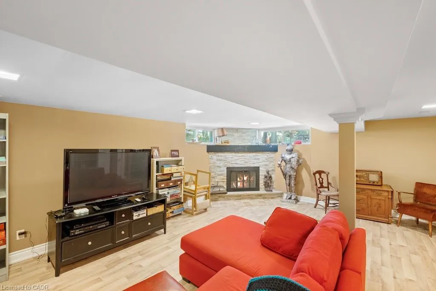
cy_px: 146
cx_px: 218
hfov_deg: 96.7
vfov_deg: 73.8
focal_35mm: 16
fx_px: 194
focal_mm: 10.4
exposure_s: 1/2
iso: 640
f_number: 5.6
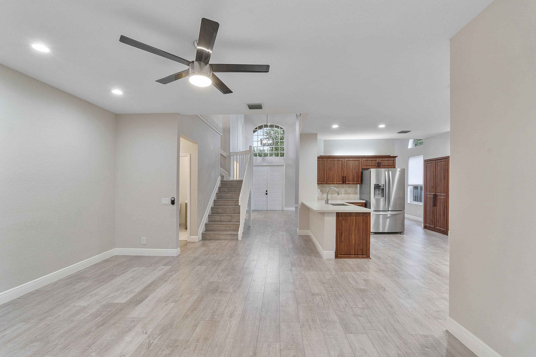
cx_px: 268
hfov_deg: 100.4
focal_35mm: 15
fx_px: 223
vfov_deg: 77.3
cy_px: 178
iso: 160
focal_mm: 10
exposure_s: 1/2
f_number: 11
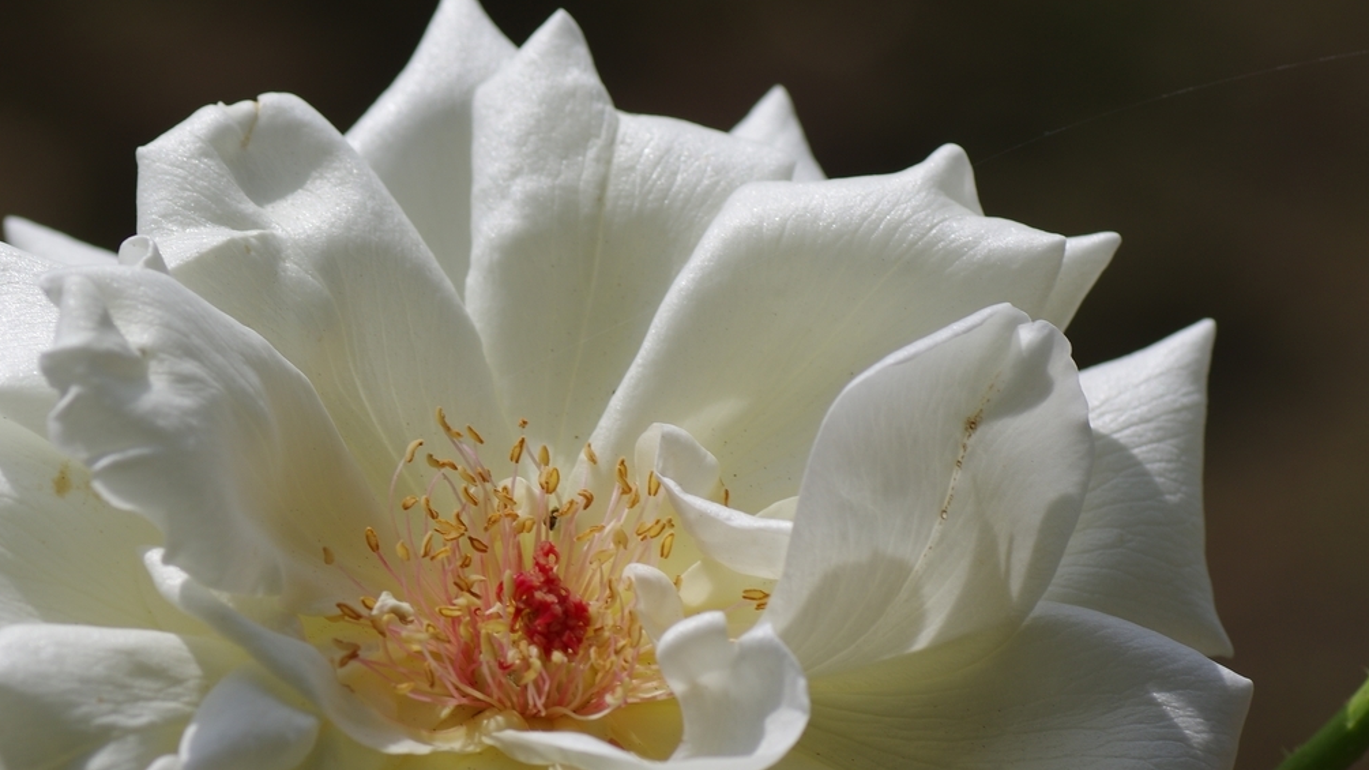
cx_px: 576
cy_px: 598
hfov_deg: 9.6
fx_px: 8167
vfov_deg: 5.4
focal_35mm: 225
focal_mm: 90
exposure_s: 1/1250
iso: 100
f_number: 5.6
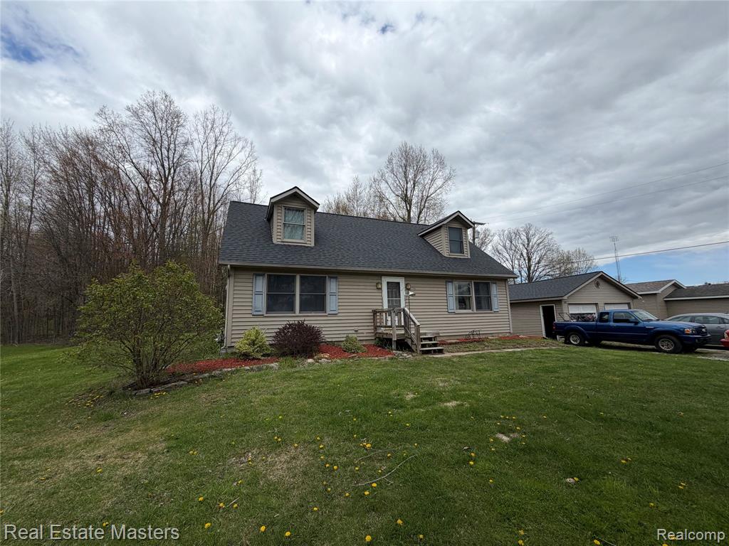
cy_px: 273
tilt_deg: +8.9
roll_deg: +1.5
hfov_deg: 102.1
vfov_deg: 85.7
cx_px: 364
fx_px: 295
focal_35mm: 14
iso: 20
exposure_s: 1/955
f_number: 2.2
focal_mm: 2.22
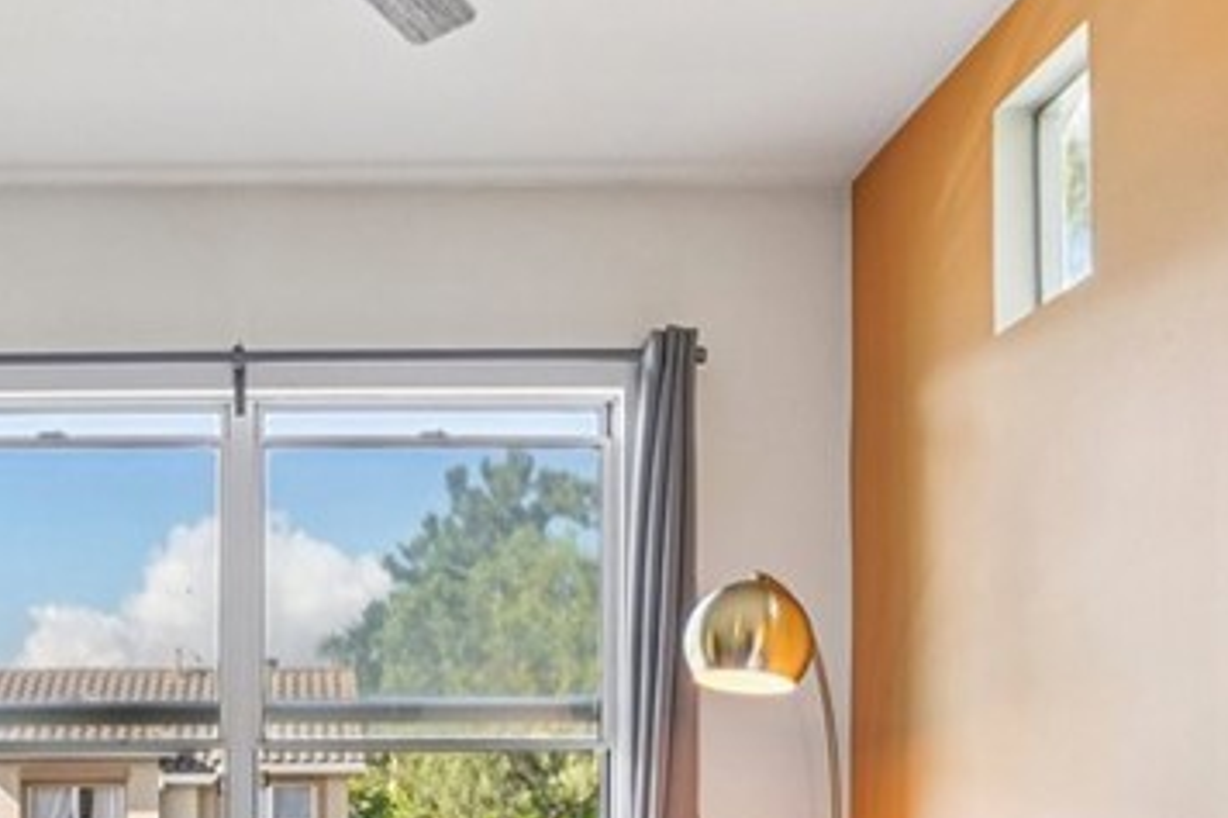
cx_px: 273
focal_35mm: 46
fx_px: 1568
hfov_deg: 41.2
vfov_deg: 27.4
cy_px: 832
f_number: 8
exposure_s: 1/25
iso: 400
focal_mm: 16
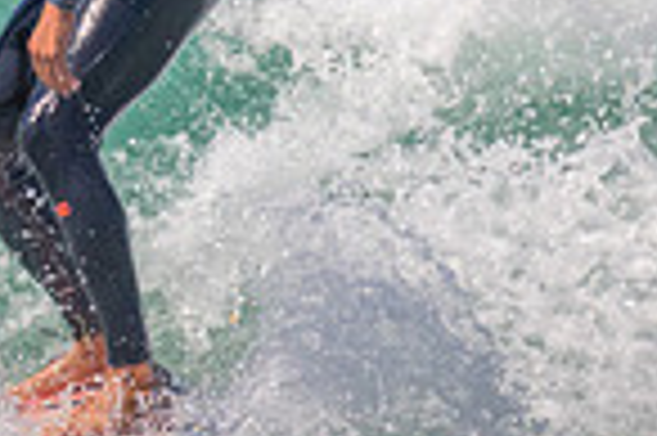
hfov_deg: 0.6
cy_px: -115
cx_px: -264
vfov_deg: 0.4
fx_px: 66118
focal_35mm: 3627
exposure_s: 1/1600
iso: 1100
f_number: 11
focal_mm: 800
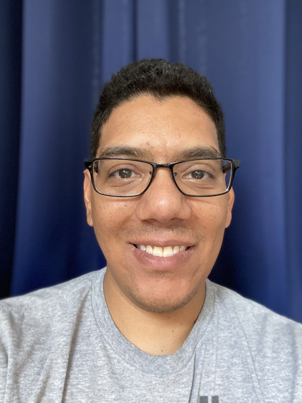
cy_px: 202
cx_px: 151
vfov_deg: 60.0
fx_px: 349
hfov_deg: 46.8
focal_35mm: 30
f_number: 2.2
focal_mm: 2.71
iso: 400
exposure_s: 1/32
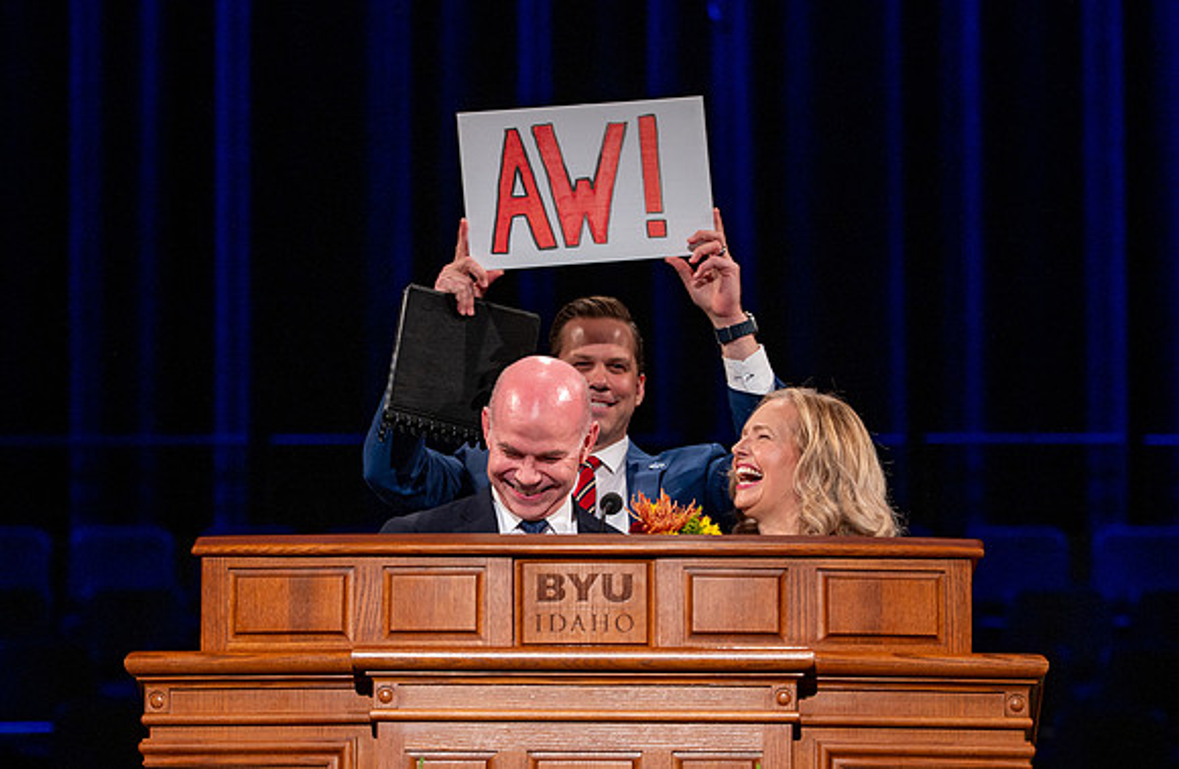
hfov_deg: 9.0
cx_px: 549
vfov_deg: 5.8
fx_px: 7526
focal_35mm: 231
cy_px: 449
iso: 800
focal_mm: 180
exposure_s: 1/160
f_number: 5
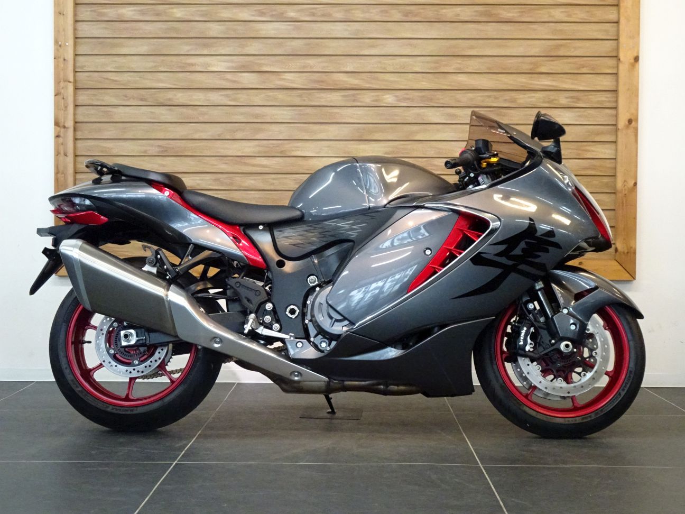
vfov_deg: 29.1
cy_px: 257
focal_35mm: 50
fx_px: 989
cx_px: 342
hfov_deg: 38.2
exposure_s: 1/50
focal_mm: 8.51
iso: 1250
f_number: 4.5
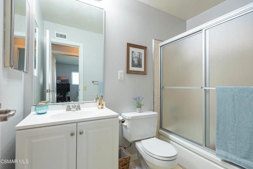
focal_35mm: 17
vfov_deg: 70.5
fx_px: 119
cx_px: 126
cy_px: 84
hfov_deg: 93.3
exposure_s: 1/400
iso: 400
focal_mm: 17
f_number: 5
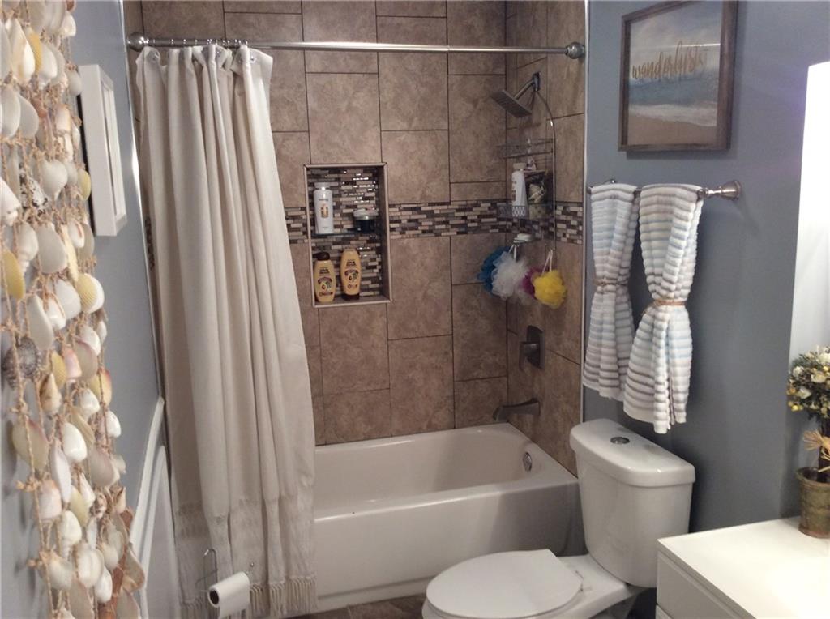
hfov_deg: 56.9
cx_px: 415
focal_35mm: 32
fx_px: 766
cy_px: 310
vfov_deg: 44.0
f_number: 2.4
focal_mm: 3.3
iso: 64
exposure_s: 1/24
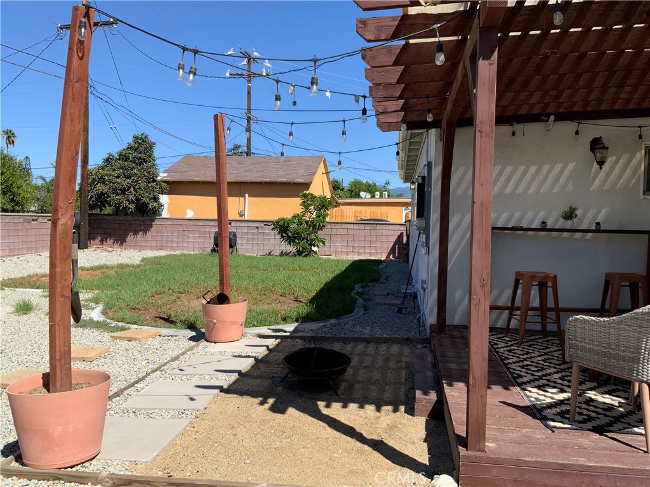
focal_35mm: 29
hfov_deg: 61.7
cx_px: 325
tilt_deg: -2.3
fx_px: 545
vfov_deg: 48.2
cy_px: 244
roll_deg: -1.8
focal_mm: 3
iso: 16
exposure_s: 1/1848
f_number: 1.8
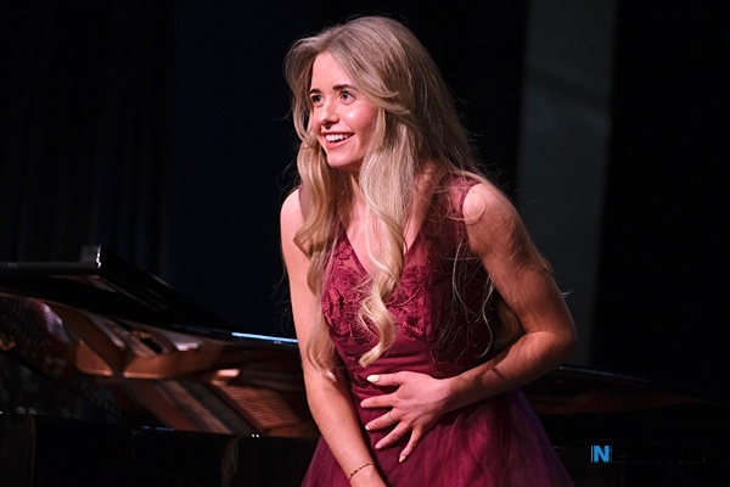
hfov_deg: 9.8
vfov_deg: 6.5
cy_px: 244
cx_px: 365
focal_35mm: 210
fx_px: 4258
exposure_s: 1/250
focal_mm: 140
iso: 2500
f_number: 2.8
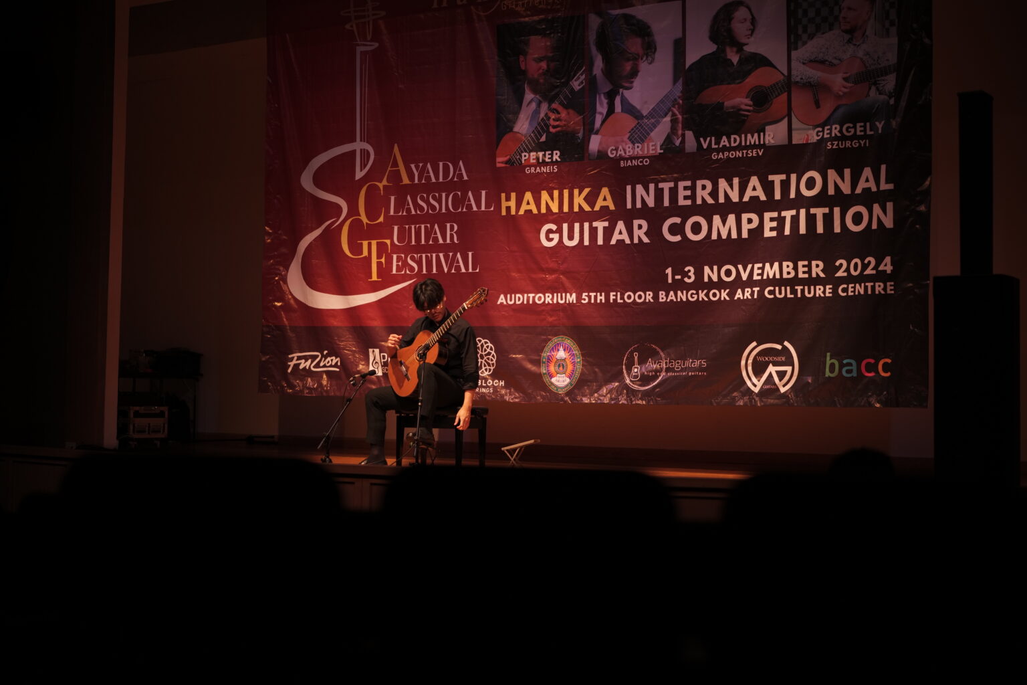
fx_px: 1426
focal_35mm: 50
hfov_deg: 39.6
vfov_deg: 27.0
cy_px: 342
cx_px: 514
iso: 500
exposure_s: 1/640
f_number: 1.4
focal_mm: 50
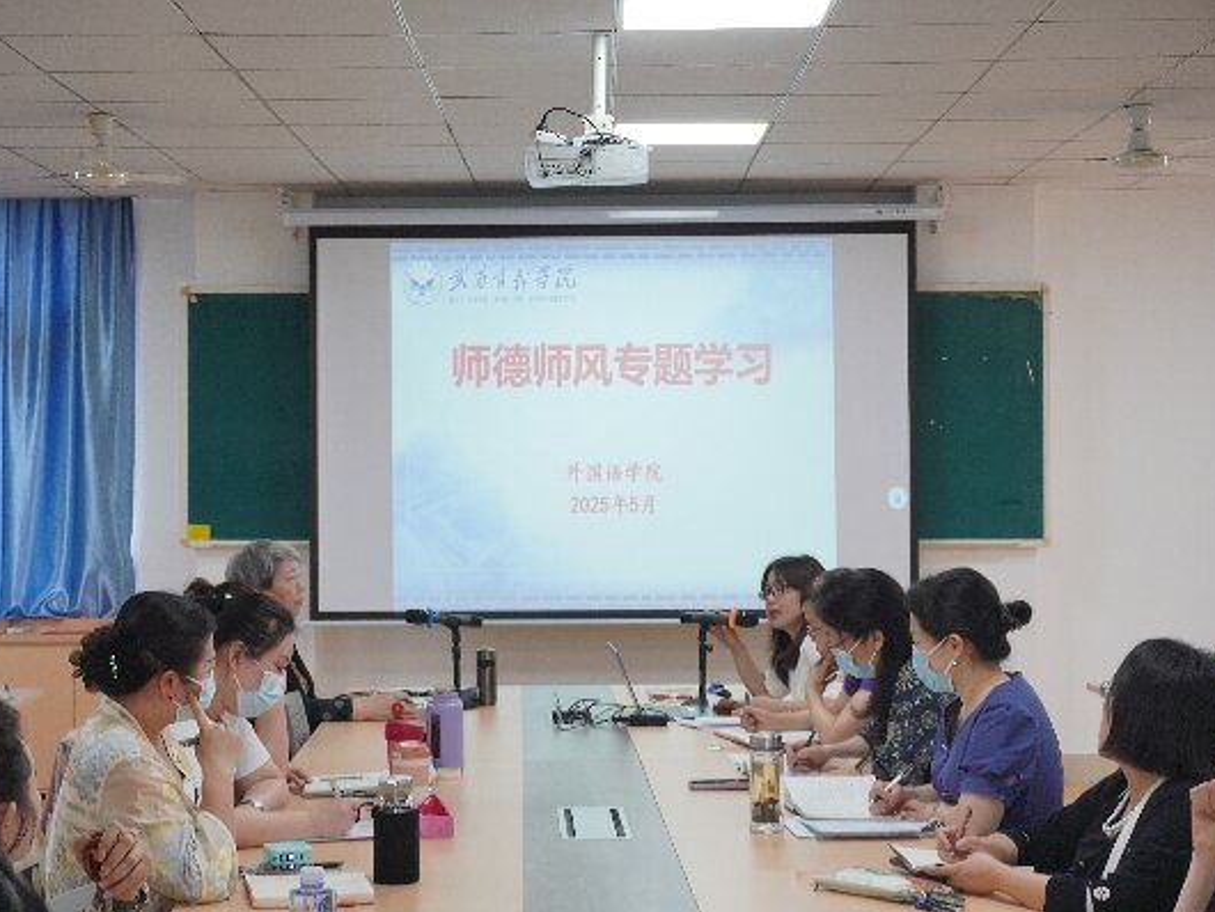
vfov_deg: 23.7
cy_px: 456
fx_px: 2177
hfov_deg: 31.2
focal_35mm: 62
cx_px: 541
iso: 400
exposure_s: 1/40
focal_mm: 38
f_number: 7.1
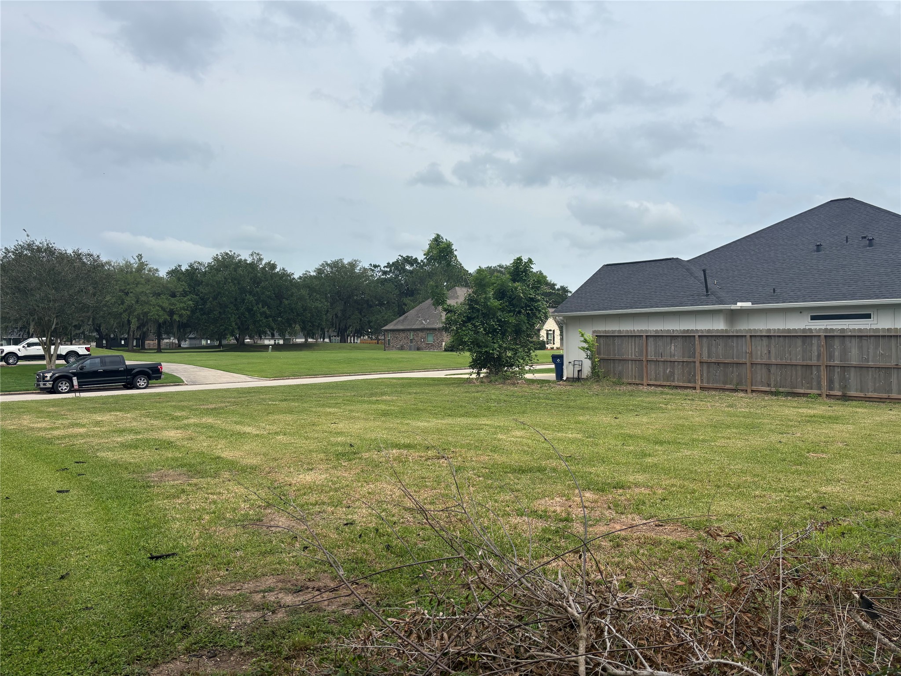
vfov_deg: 53.1
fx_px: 677
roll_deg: -0.1
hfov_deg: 67.3
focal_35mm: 26
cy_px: 338
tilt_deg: +0.1
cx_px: 450
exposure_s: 1/4082
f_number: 1.6
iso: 50
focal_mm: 5.96
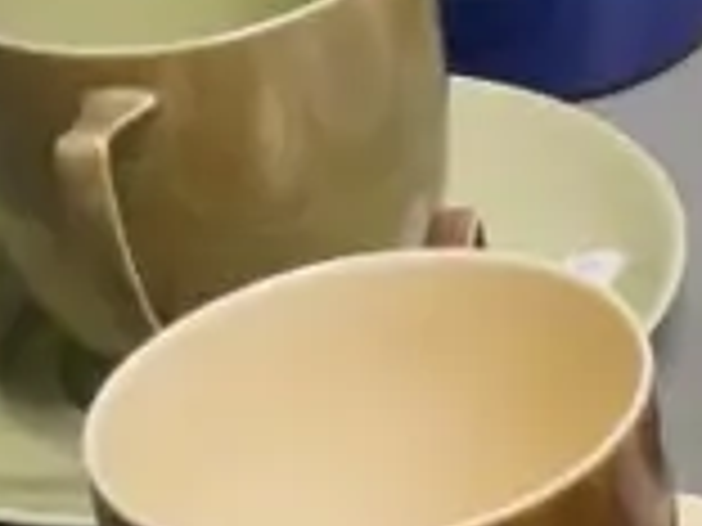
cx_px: 1858
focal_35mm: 263
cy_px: 76
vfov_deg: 5.6
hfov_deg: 7.0
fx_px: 5334
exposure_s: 1/200
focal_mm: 20
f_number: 5
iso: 3200
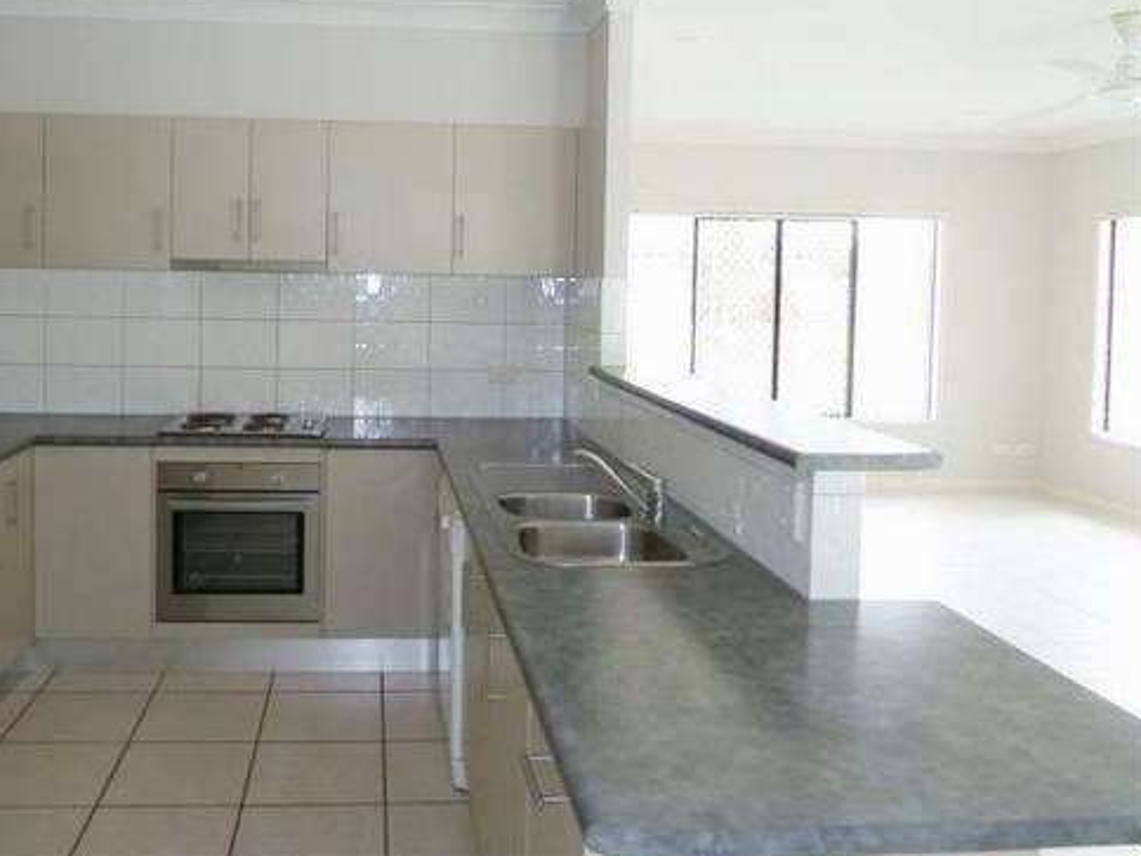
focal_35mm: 31
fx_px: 1022
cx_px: 441
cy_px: 328
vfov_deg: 45.1
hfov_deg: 57.8
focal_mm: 4.1
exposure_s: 1/30
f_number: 3.3
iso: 160
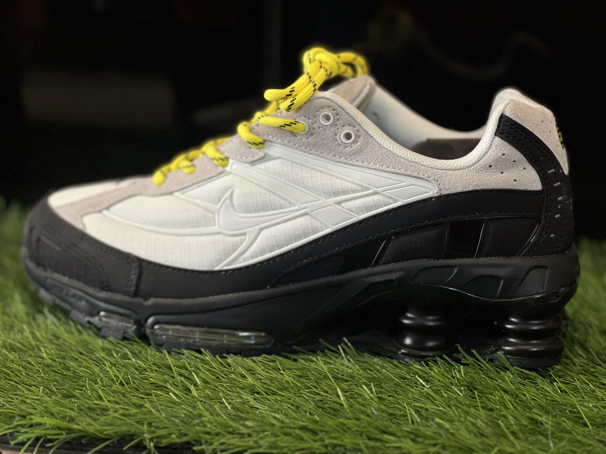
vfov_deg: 19.1
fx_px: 1348
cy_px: 227
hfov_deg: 25.3
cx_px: 303
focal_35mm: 77
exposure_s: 1/40
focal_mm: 9
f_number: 2.8
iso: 250
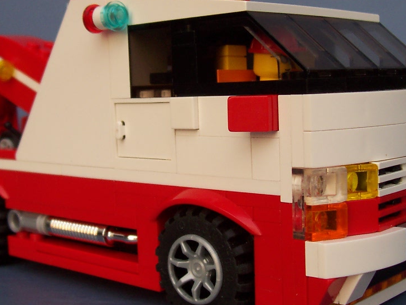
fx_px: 715
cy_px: 145
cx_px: 176
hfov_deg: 31.6
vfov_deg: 24.0
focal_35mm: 61
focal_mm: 5.6
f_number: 2.8
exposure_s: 1/180
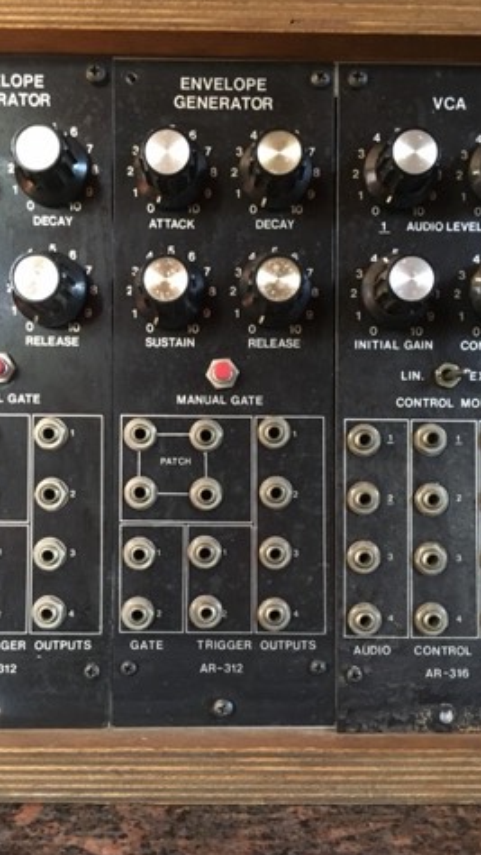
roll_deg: +0.0
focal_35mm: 32
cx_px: 223
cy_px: 431
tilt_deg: +1.1
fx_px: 725
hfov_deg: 36.7
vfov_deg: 61.0
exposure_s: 1/15
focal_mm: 4.15
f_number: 2.2
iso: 200
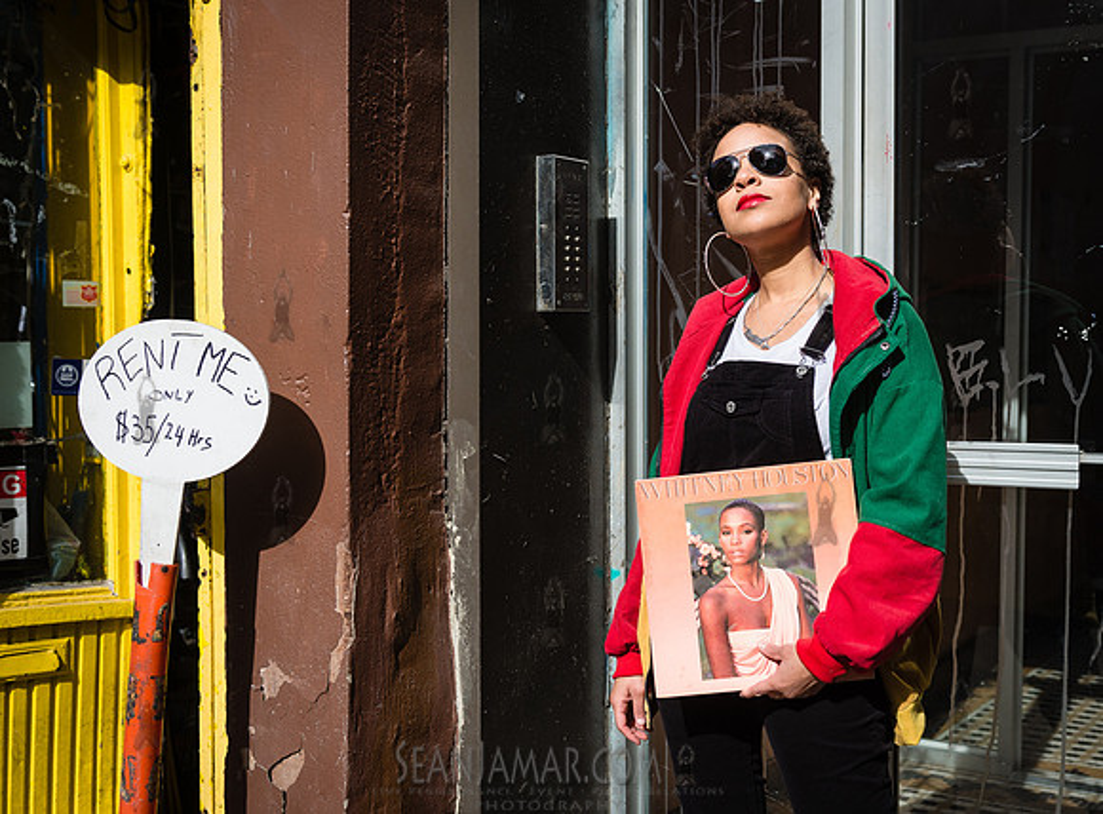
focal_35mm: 42
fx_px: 1341
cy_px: 392
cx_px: 711
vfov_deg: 33.8
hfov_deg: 44.2
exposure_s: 1/2000
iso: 200
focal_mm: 32
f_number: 4
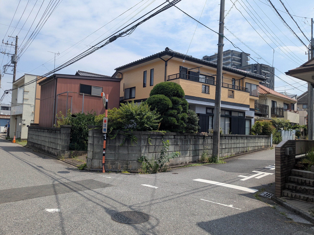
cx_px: 157
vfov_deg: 51.4
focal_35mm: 27
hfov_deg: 65.3
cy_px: 118
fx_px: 245
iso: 45
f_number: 1.73
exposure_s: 1/2597
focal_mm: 4.38
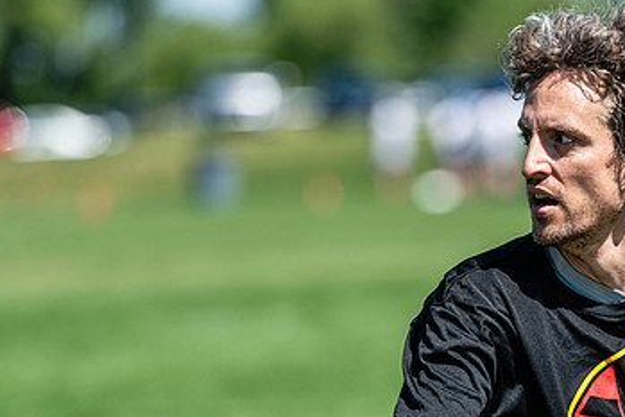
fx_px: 8666
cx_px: 505
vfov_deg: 2.8
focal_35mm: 499
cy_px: 327
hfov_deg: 4.1
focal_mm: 200
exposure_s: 1/2500
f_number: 3.2
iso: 160
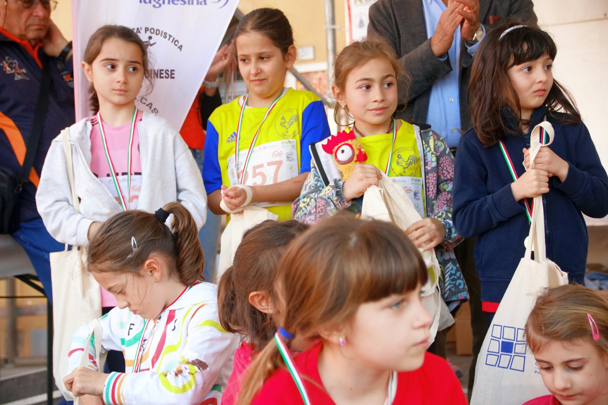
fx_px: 1392
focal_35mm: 82
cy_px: 202
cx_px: 304
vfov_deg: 16.5
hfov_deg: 24.6
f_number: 5
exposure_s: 1/320
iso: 1250
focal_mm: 55
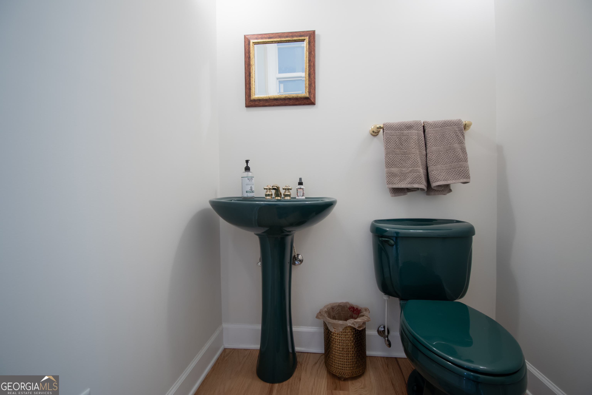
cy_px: 198
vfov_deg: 77.3
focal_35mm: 15
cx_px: 296
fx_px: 247
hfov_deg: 100.4
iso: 250
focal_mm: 10
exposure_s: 1/6
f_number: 4.5
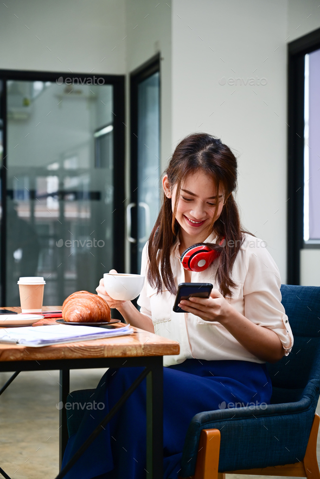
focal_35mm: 70
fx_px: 933
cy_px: 240
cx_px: 160
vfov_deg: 28.8
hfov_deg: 19.5
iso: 320
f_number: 4
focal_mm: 70
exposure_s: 1/200
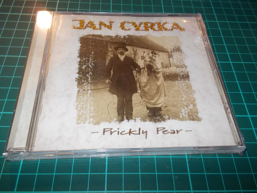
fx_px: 215
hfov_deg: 61.7
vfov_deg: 48.2
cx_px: 128
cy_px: 96
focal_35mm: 29
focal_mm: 4.1
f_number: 3.3
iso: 200
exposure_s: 1/30
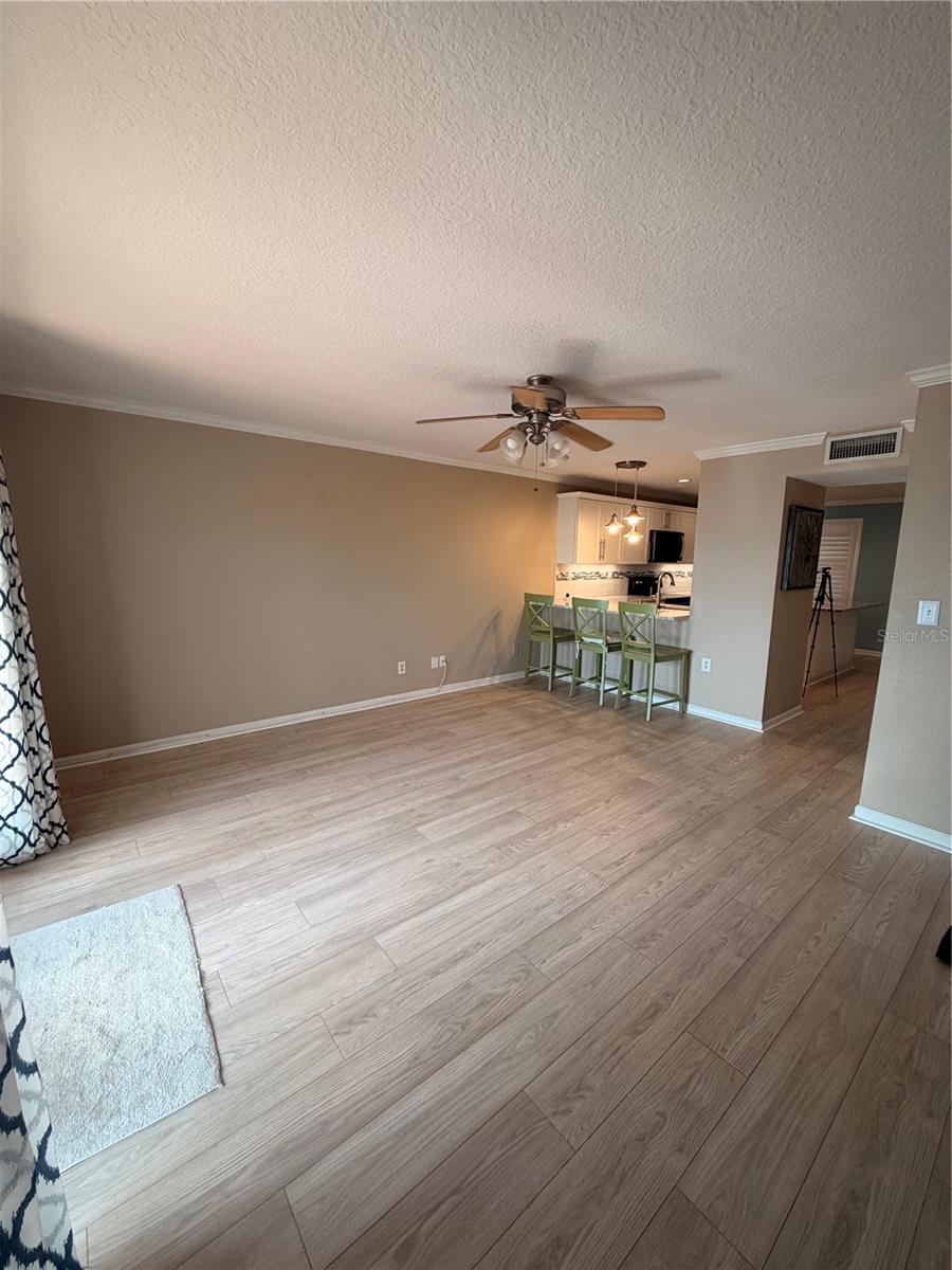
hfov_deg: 85.7
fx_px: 513
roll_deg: -0.7
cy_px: 635
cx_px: 476
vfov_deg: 102.1
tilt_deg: -9.4
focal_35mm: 14
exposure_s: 1/120
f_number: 2.2
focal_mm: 2.22
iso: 100
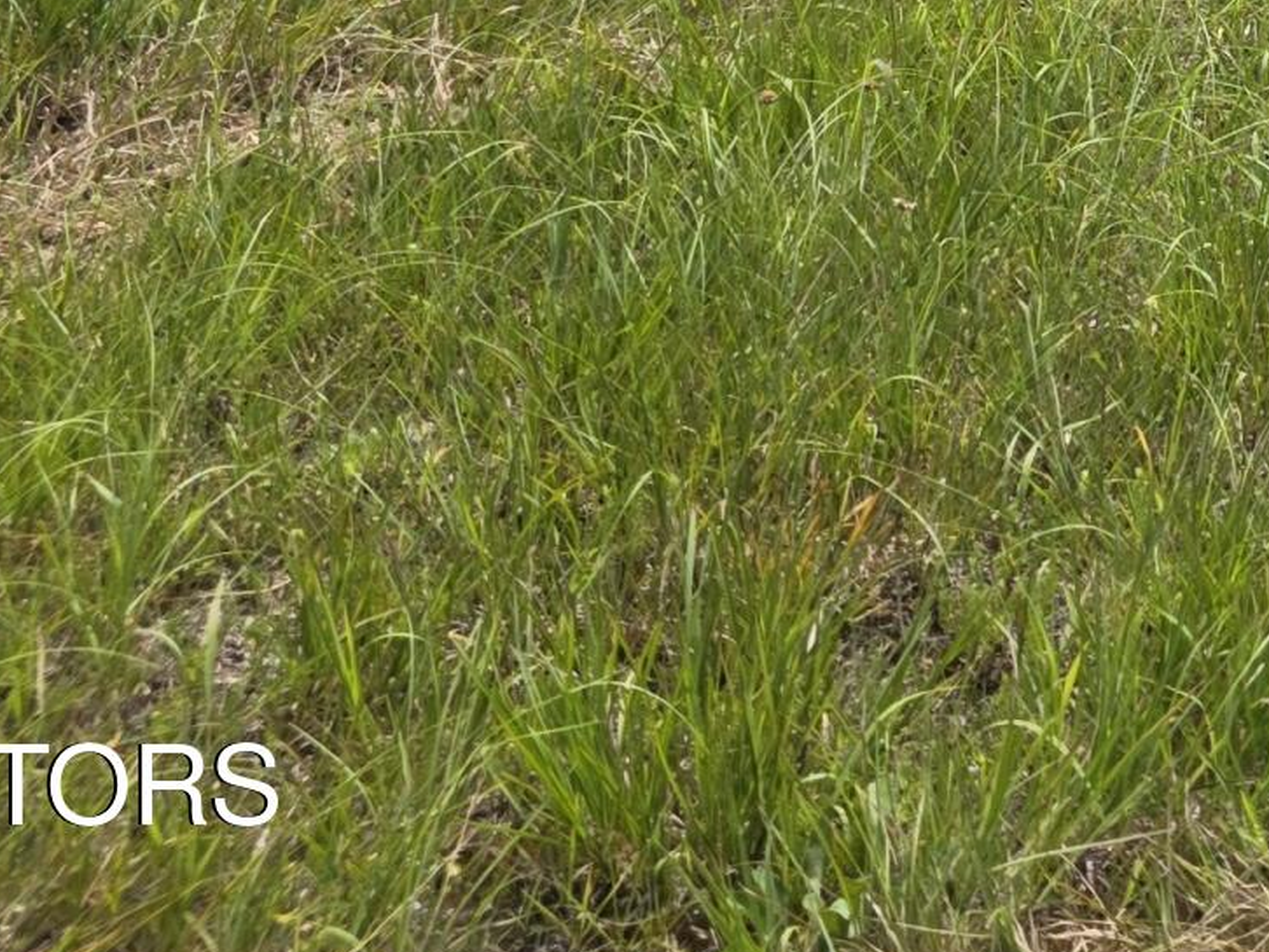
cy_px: -999
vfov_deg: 13.3
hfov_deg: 17.8
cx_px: 2071
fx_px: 3484
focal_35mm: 95
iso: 80
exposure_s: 1/2476
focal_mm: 6.3
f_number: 1.7
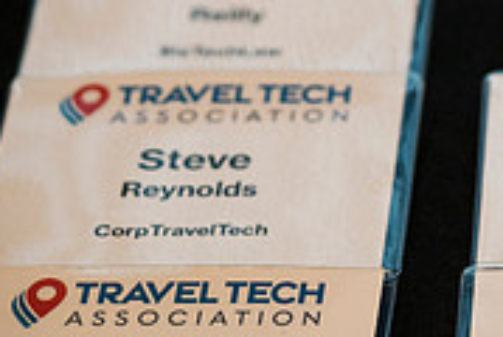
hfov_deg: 6.6
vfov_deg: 4.5
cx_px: 714
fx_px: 4297
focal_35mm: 307
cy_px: 4
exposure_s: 1/200
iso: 280
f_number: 3.2
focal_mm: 95
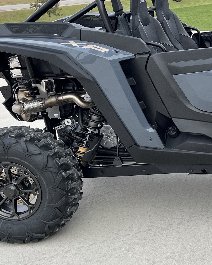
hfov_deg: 22.7
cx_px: 265
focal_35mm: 61
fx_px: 478
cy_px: 108
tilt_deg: -15.3
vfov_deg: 30.9
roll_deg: -0.4
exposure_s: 1/864
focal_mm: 5.1
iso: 50
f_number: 1.6
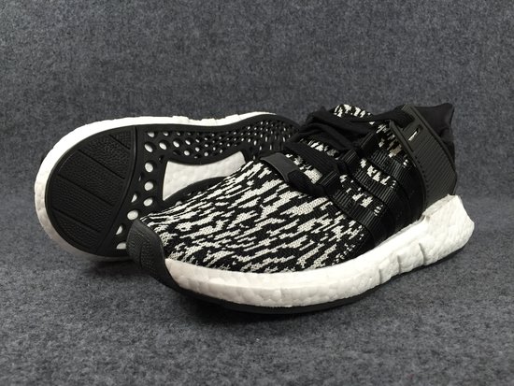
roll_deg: -0.5
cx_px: 257
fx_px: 431
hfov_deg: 61.6
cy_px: 193
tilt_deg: -9.5
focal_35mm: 29
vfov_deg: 48.3
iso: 80
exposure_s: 1/33
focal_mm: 4.15
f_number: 2.2
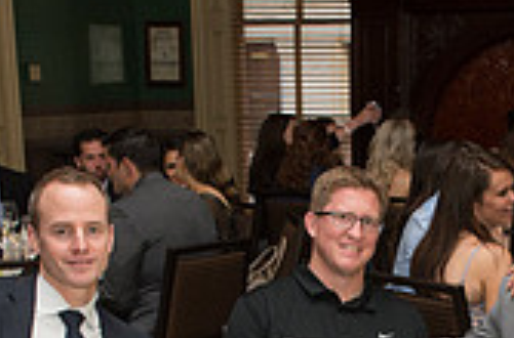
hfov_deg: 22.6
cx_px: 409
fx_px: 1266
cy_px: 477
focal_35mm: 89
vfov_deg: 14.4
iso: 1600
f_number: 8
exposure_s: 1/100
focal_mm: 24
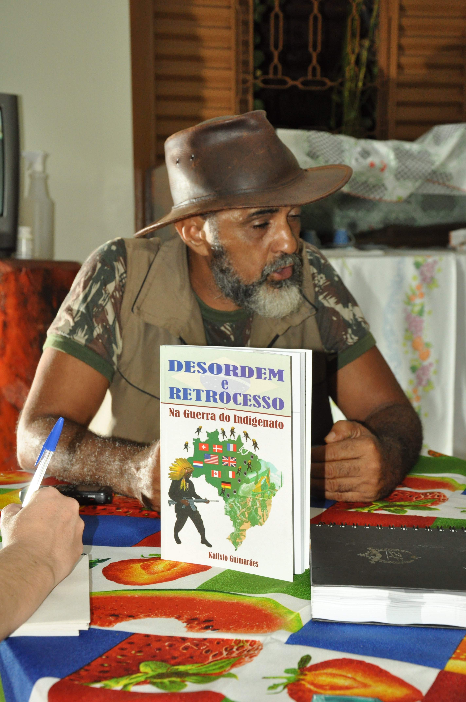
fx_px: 1226
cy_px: 351
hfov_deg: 21.5
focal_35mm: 63
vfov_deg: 31.9
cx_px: 233
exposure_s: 1/160
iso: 1250
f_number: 8
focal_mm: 42
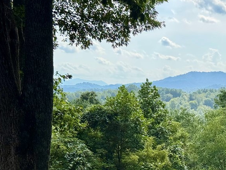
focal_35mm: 86
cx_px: 198
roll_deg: +0.8
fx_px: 561
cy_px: 143
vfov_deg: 17.0
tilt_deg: -4.8
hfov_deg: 22.3
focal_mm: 6.76
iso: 100
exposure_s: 1/3891
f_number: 1.78
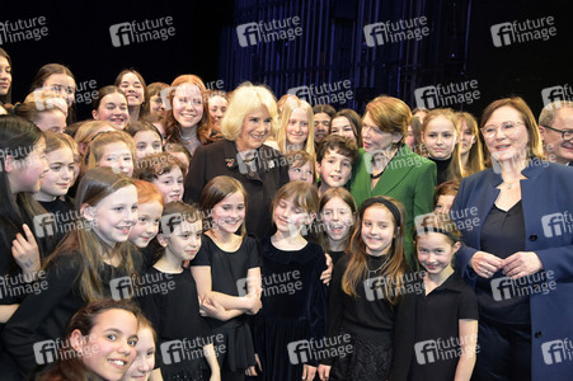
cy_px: 190
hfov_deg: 53.2
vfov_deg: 36.8
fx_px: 573
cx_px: 286
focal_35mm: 36
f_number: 5.6
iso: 5000
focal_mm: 36
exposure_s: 1/250
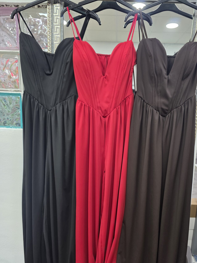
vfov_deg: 67.1
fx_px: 197
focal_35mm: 26
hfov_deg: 52.9
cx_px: 111
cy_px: 145
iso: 200
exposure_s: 1/100
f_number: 1.7
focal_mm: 6.3
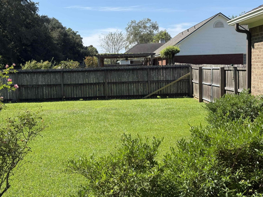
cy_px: 98
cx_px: 132
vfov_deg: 30.3
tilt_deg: -4.7
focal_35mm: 48
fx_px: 365
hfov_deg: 39.7
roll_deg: +0.7
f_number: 1.78
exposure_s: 1/3096
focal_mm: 6.76
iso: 100
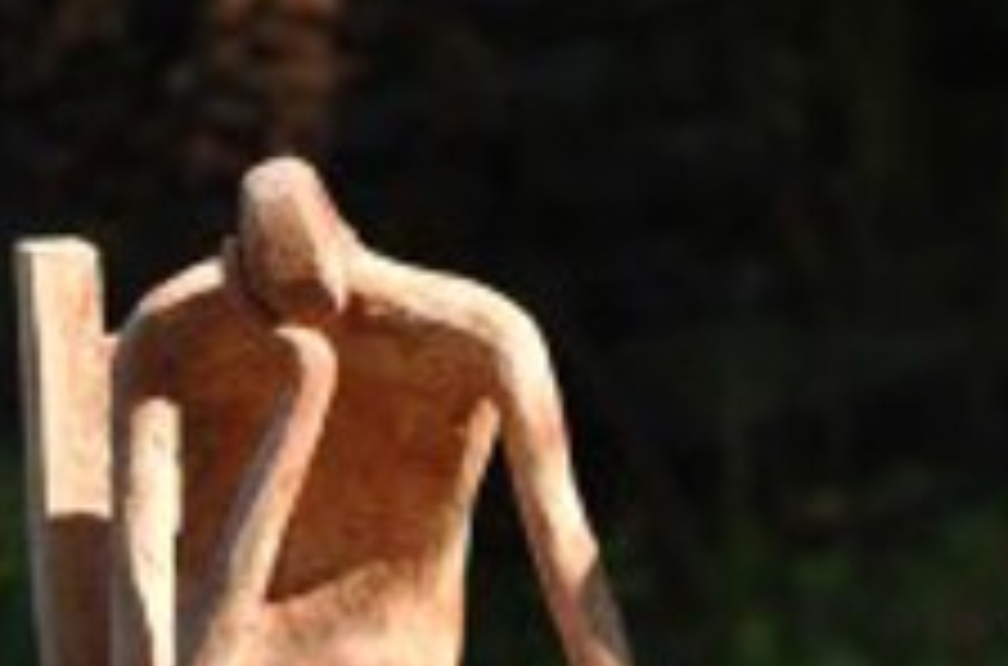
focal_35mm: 393
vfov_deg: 3.5
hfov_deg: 5.2
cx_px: 1395
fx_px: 10960
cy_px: 848
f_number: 3.5
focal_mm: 85
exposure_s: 1/800
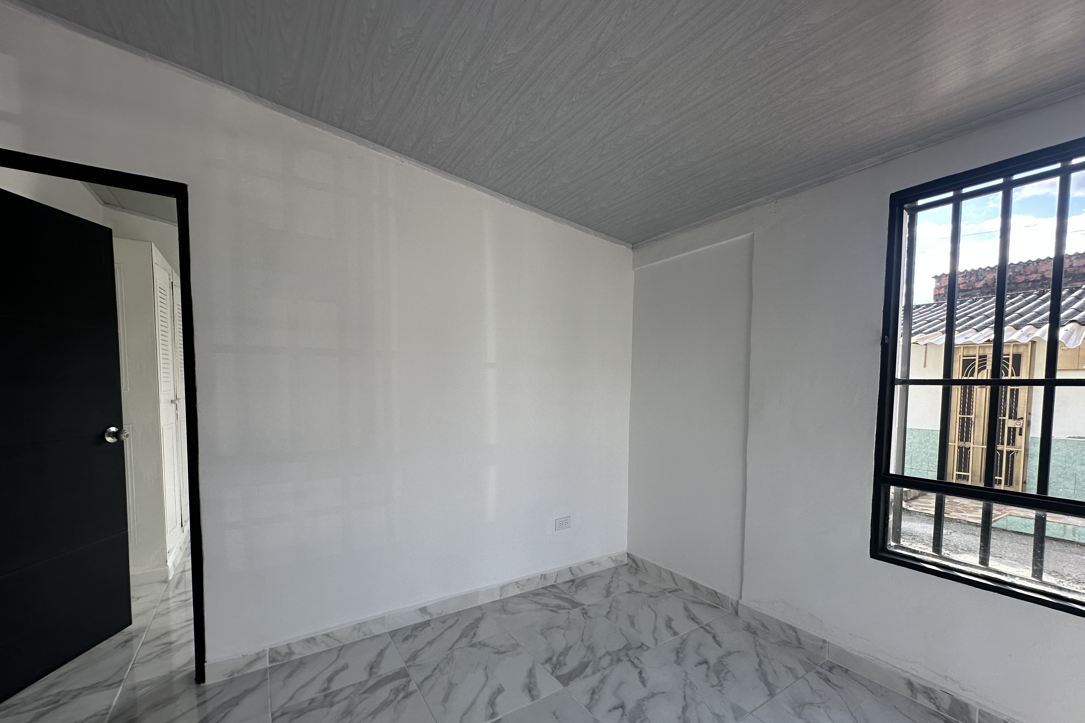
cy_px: 413
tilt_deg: -2.1
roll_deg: +1.7
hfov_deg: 100.4
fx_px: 452
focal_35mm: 15
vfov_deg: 76.9
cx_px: 552
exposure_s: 1/205
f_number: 2.2
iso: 40
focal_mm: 2.22
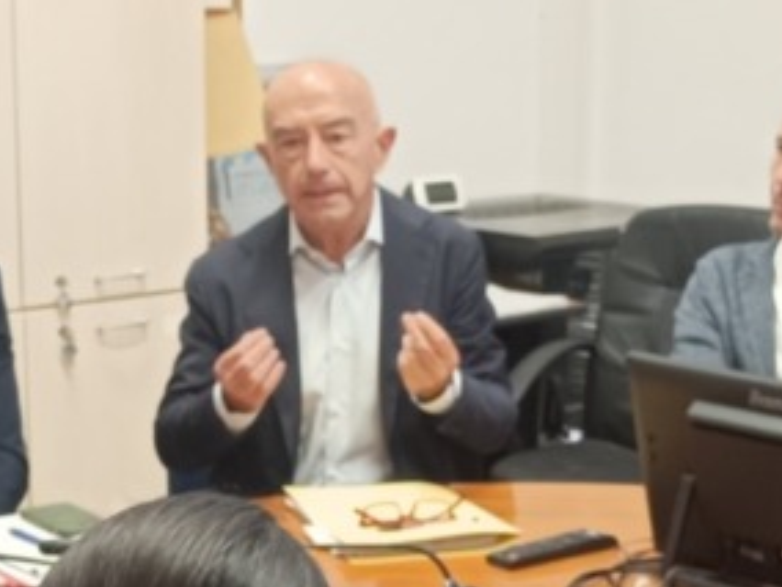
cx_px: 322
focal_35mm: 108
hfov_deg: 18.2
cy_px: 548
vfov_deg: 13.6
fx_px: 2440
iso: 1125
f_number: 1.65
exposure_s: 1/100
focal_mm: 6.14
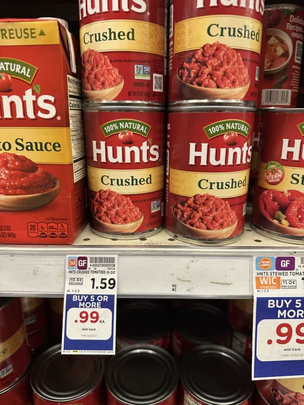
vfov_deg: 71.6
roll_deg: -1.0
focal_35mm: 24
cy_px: 202
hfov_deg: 56.8
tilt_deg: -16.5
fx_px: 281
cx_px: 152
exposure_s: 1/60
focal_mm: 6.86
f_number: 1.78
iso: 250
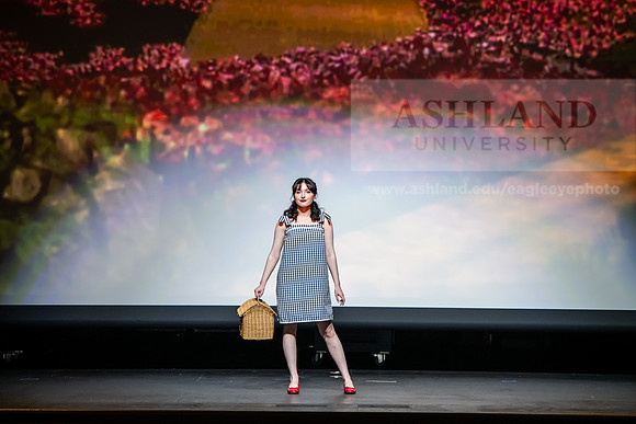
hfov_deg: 14.7
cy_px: 212
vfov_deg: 9.8
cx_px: 318
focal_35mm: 140
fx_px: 2474
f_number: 3.5
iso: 2500
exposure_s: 1/250
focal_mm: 140
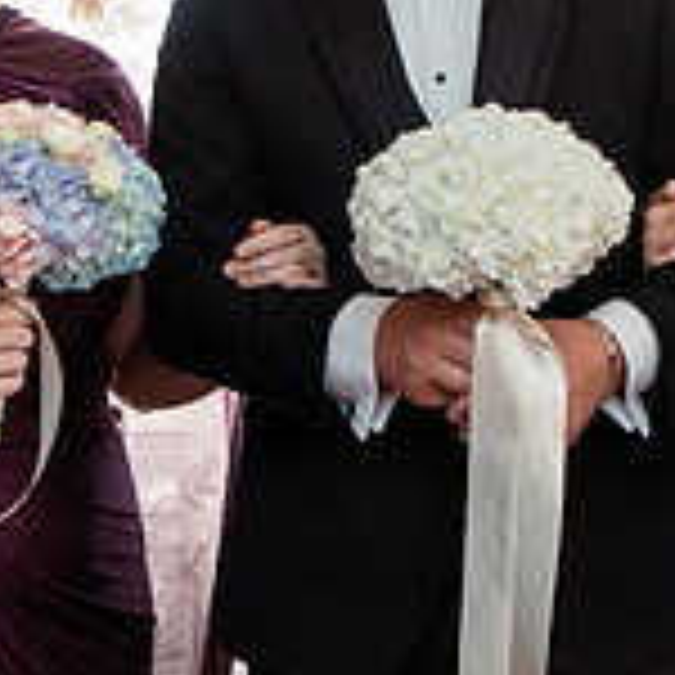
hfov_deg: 14.7
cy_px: 195
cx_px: 453
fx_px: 2603
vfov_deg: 14.7
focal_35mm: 118
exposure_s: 1/250
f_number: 2.8
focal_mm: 35
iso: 500
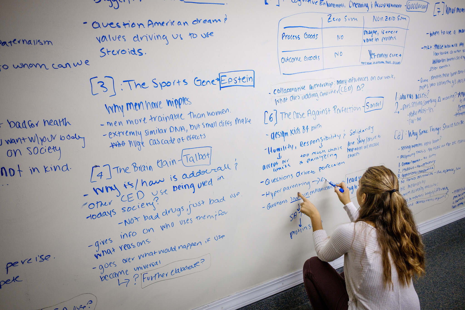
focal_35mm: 35
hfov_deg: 54.4
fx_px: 452
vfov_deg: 37.8
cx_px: 232
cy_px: 155
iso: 640
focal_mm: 23
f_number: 2.5
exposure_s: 1/250
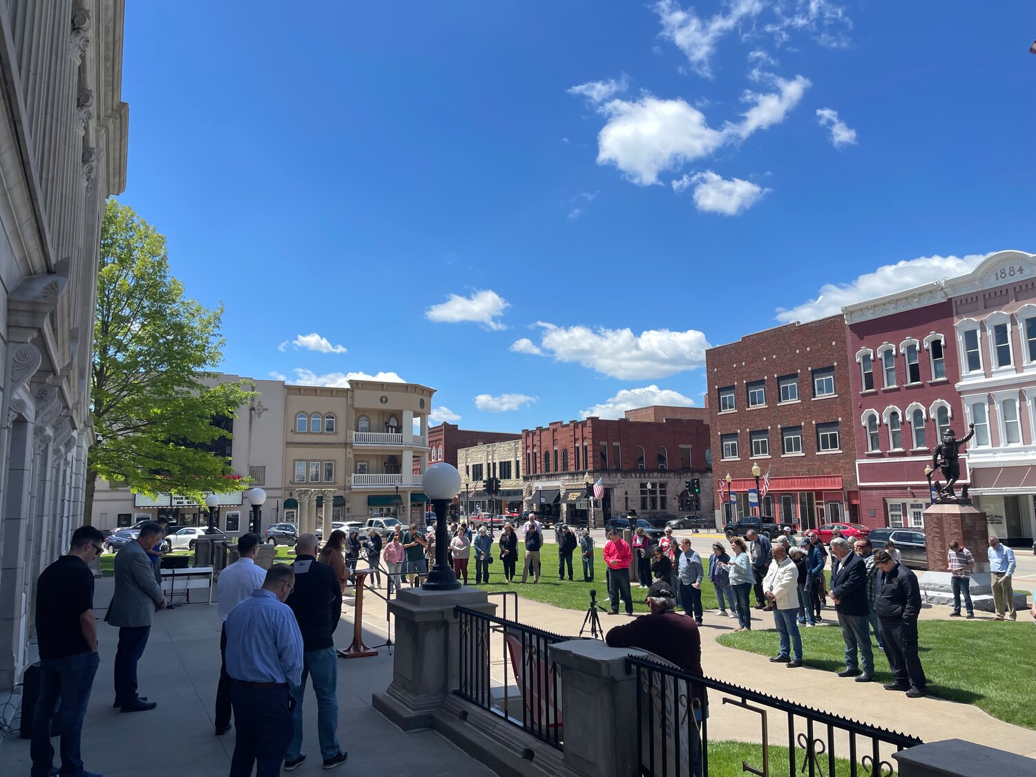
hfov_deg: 67.3
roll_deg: +0.8
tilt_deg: +8.6
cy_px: 388
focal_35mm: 26
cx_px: 518
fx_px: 778
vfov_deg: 53.1
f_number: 1.6
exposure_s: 1/3610
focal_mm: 4.2
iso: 32
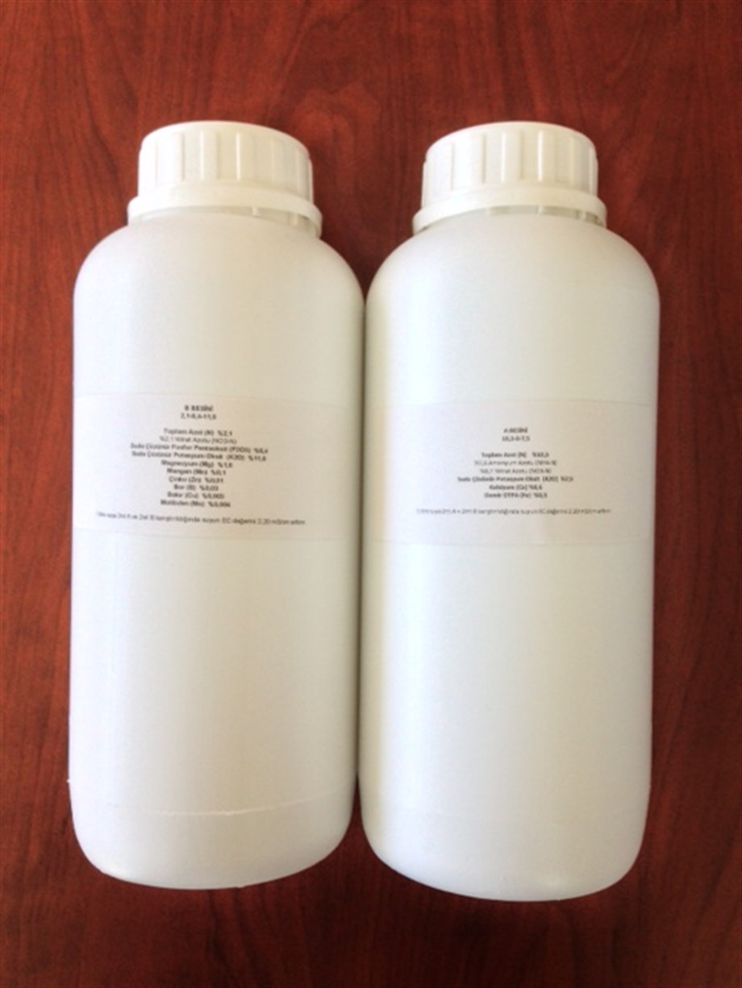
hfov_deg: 43.0
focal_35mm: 33
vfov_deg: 55.3
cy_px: 494
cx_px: 371
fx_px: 943
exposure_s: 1/40
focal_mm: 4.13
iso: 50
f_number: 2.4
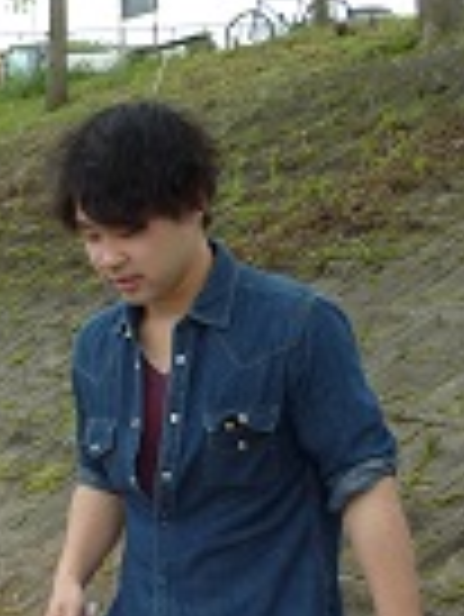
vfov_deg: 22.3
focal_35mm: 85
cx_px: -113
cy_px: 591
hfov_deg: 16.6
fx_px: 1517
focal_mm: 4.7
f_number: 4
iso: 80
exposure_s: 1/200
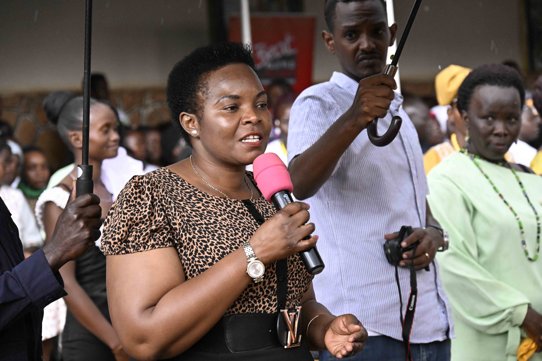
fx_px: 1731
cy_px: 180
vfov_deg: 11.9
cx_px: 271
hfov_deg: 17.8
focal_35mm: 115
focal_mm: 115
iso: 8000
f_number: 6.3
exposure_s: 1/400
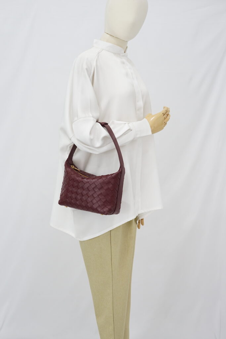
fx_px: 471
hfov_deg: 27.0
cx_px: 113
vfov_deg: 39.6
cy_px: 170
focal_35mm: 50
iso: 640
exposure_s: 1/13
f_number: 6.3
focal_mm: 50
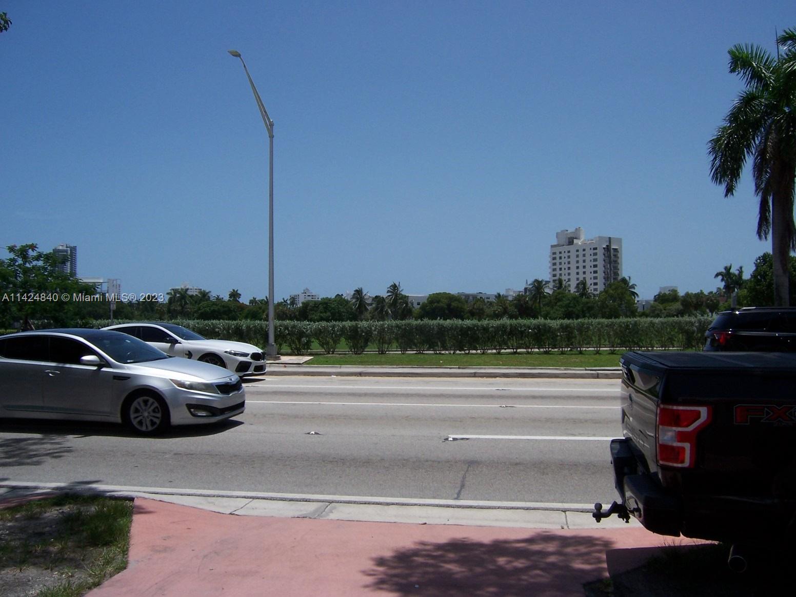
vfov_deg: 42.9
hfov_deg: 55.4
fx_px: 759
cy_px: 298
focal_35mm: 33
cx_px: 398
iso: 80
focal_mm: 5.5
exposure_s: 1/1000
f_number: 5.6
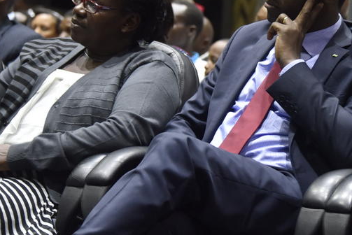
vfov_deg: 7.7
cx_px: 321
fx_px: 1751
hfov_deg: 11.4
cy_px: 83
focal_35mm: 179
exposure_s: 1/100
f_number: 5.3
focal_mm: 90
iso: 1600
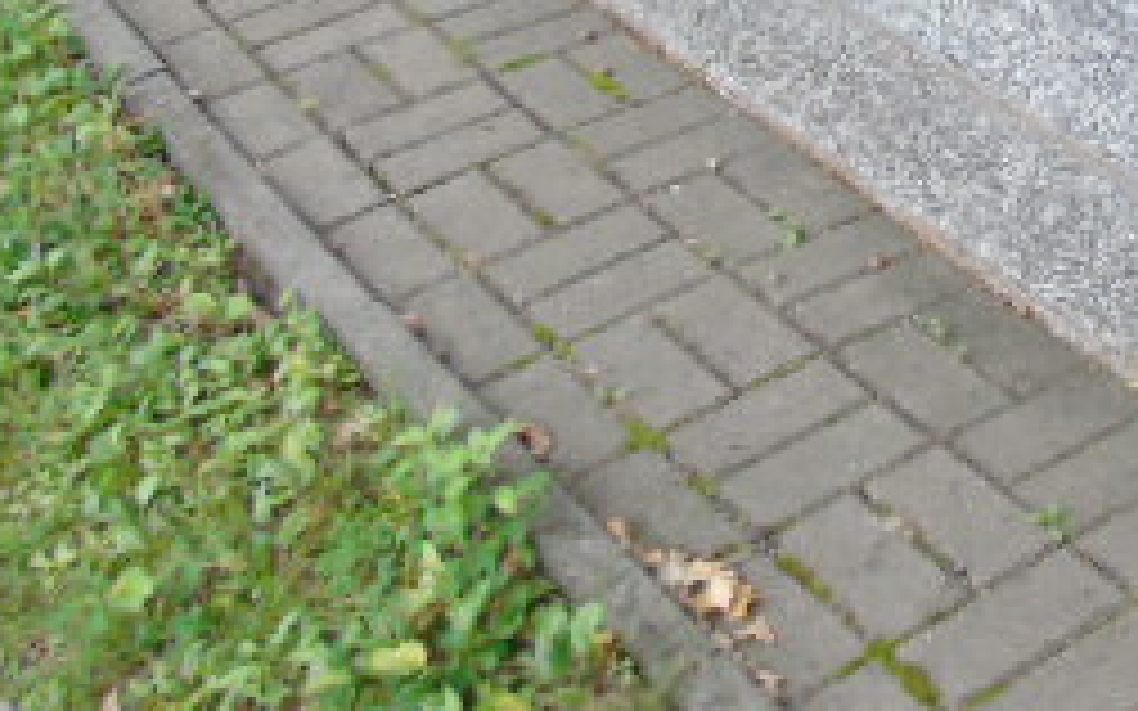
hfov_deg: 28.4
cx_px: 1183
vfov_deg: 18.7
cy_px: -45
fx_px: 2077
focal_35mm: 67
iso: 160
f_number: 3.4
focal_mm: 4.4
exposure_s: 1/30
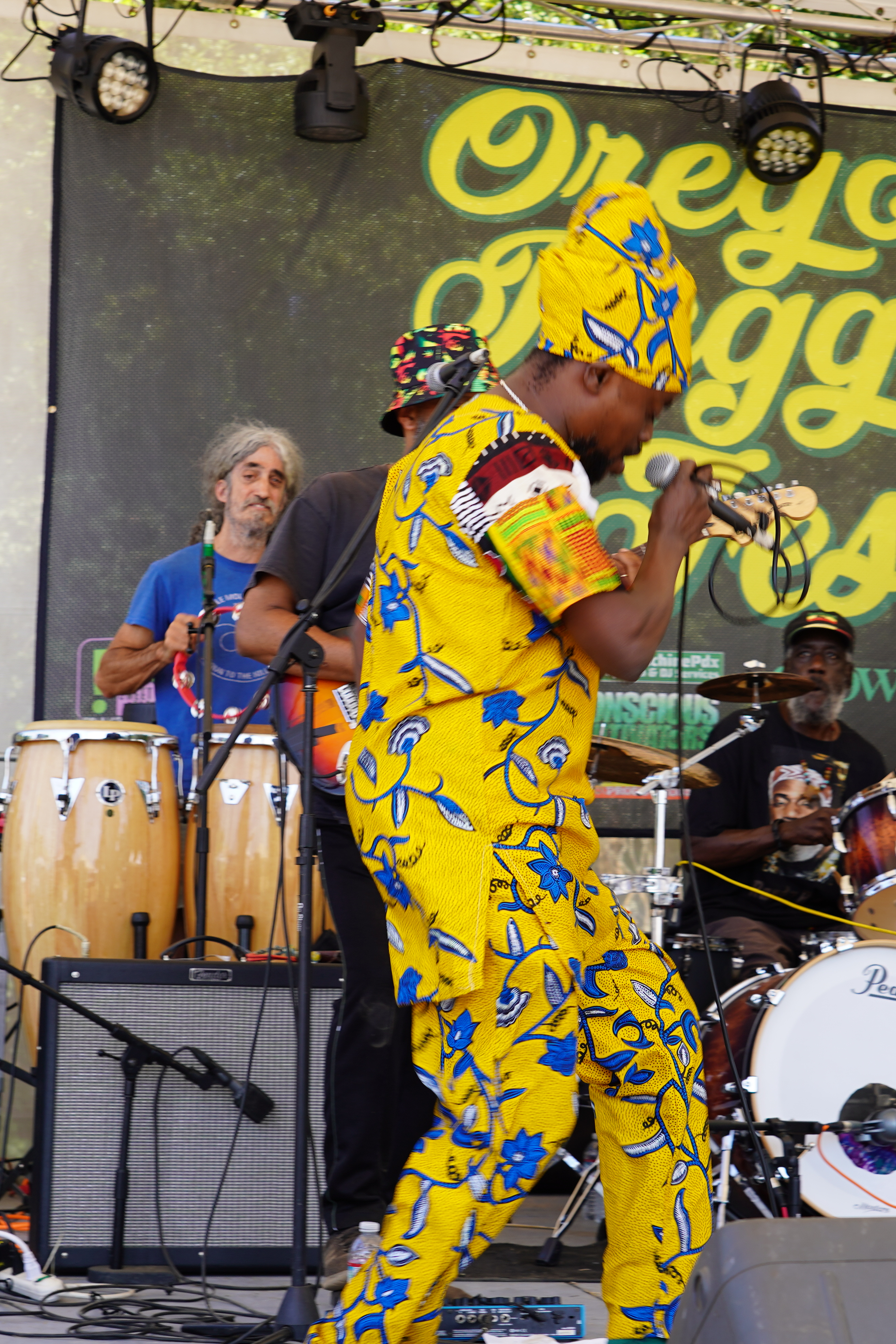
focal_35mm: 76
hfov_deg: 17.9
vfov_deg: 26.6
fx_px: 2837
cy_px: 673
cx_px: 550
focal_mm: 50
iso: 100
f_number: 6.3
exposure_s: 1/100
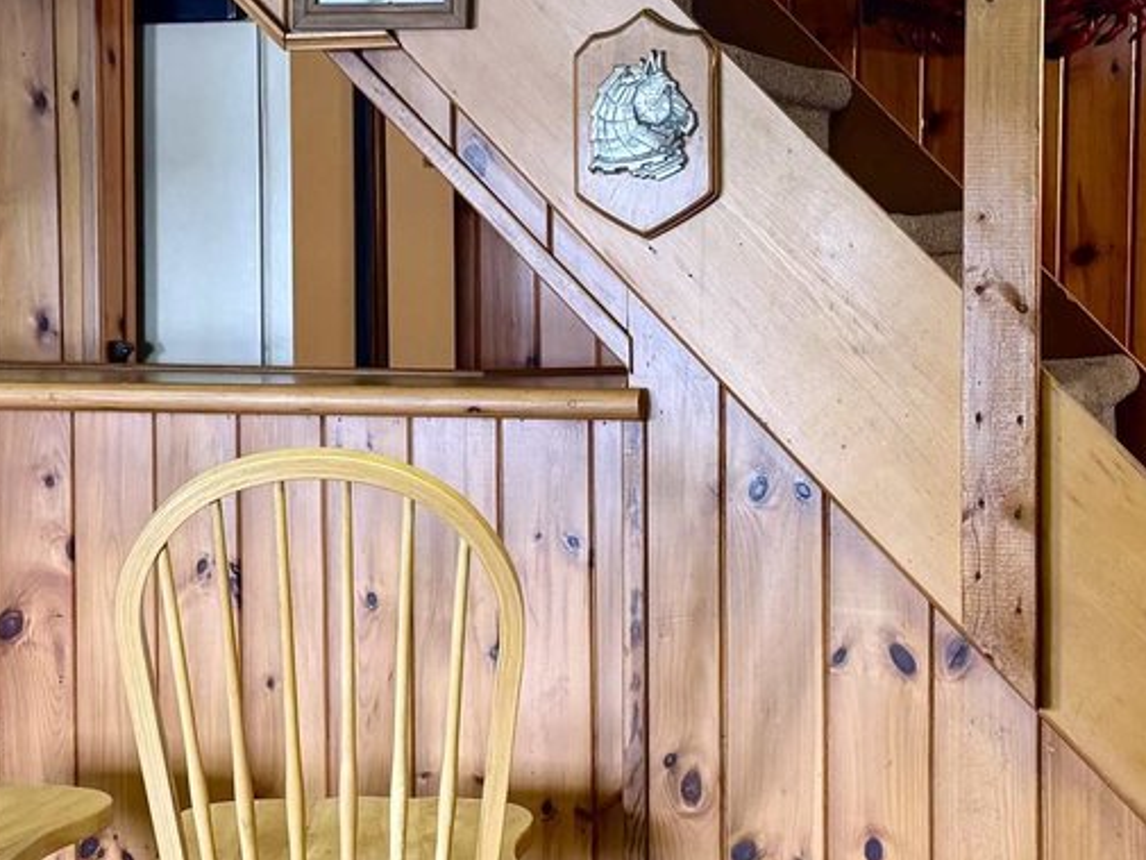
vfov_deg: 19.4
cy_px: 372
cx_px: 531
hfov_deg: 25.6
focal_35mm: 76
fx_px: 2517
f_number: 1.78
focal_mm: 6.76
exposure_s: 1/60
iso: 400
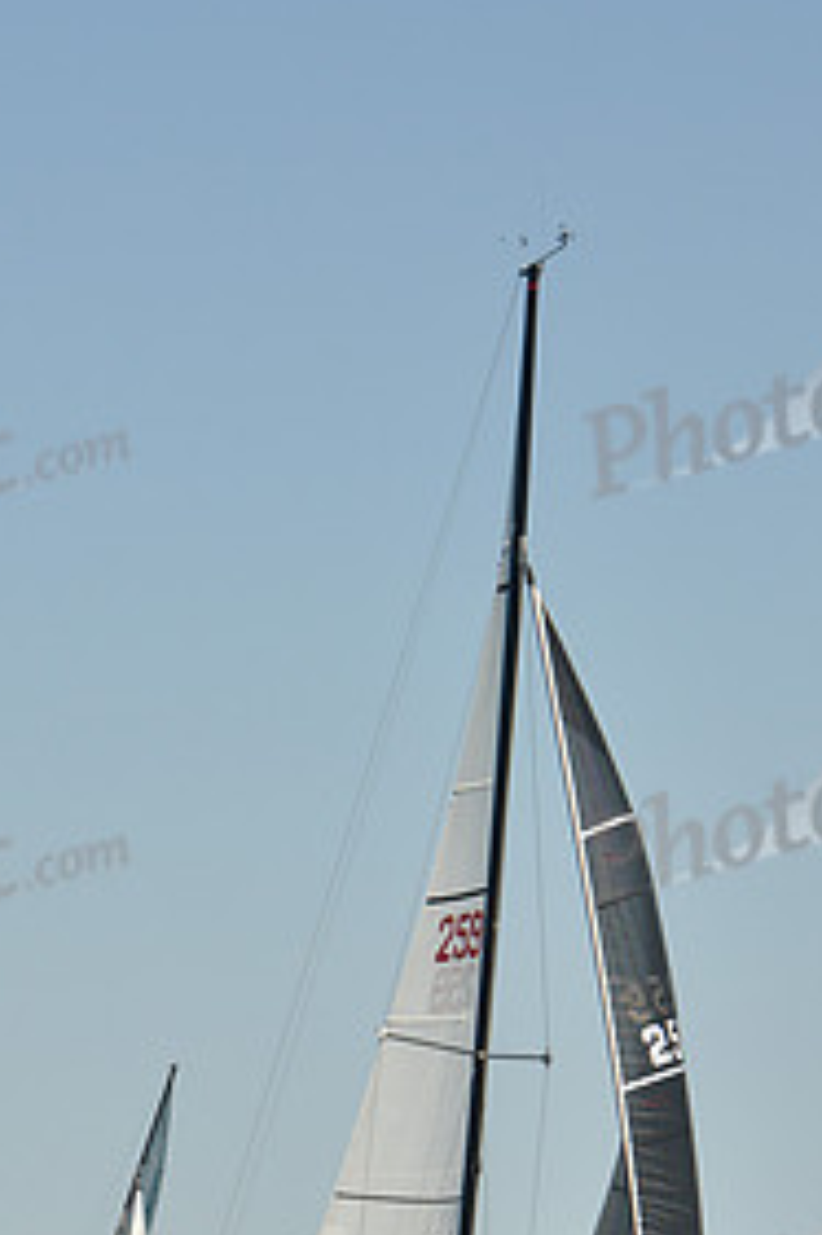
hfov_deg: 4.9
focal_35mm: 279
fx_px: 9567
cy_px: 1081
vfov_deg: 7.4
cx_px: 358
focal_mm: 135
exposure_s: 1/800
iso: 250
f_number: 6.3
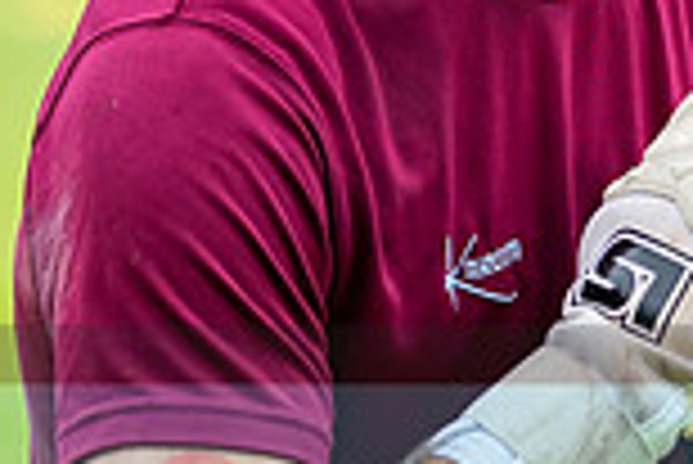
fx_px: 18593
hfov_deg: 2.1
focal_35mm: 965
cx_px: 386
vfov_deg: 1.4
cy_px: 87
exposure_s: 1/1200
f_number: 1.8
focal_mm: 135
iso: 160
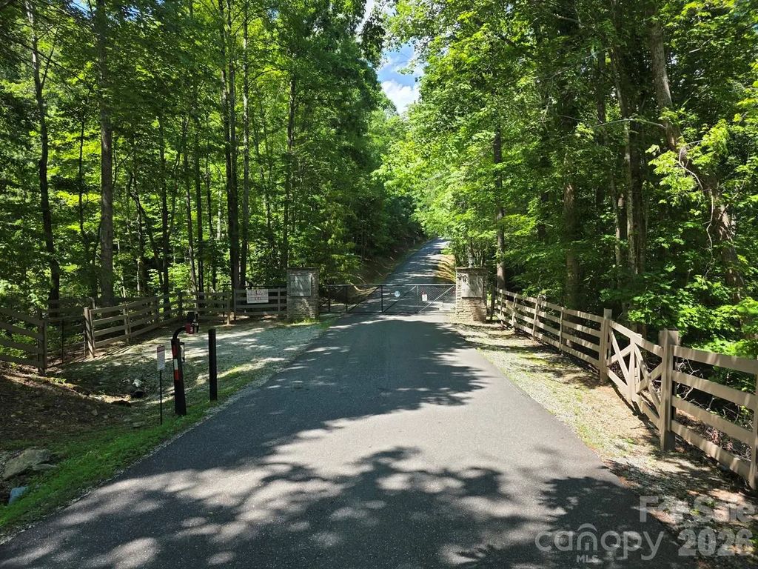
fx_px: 504
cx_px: 379
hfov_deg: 73.9
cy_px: 284
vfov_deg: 58.9
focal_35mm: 23
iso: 80
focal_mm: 6.3
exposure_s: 1/1422
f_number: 1.7
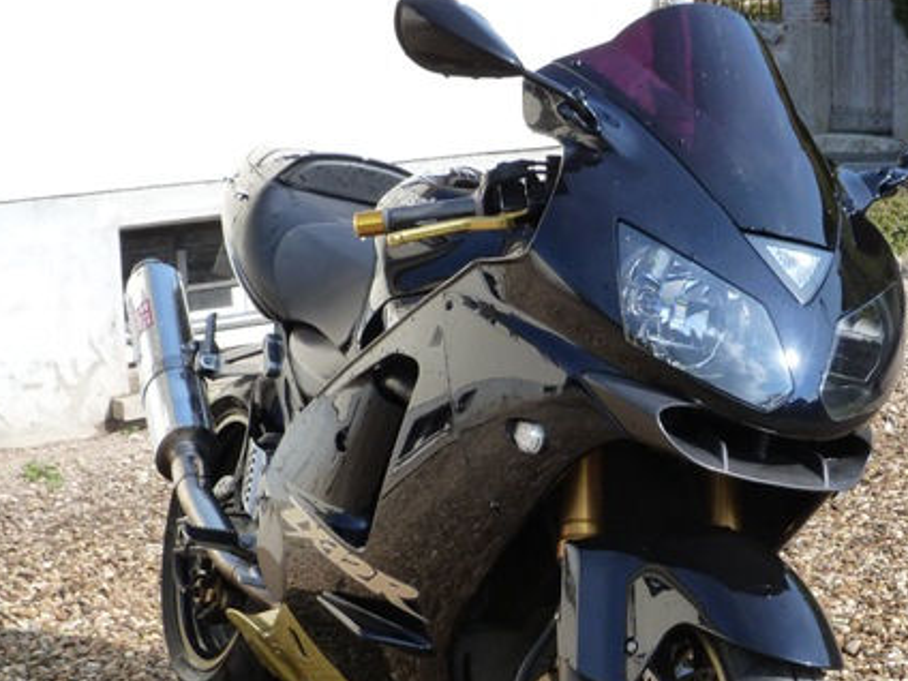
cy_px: 576
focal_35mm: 85
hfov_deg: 22.9
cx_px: 625
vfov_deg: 17.2
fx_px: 2230
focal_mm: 8.1
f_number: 5
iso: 125
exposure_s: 1/200
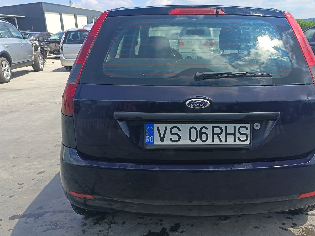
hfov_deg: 56.1
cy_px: 115
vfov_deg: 44.2
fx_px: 291
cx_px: 200
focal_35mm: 32
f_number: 1.75
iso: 100
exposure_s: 1/415
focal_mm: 5.25
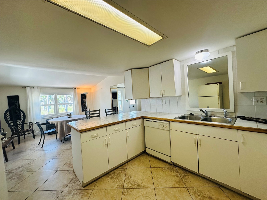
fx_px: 108
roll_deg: +4.1
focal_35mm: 14
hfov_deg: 102.1
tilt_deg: +0.8
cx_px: 134
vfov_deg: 85.7
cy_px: 100
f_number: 2.2
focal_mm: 2.22
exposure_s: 1/120
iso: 160
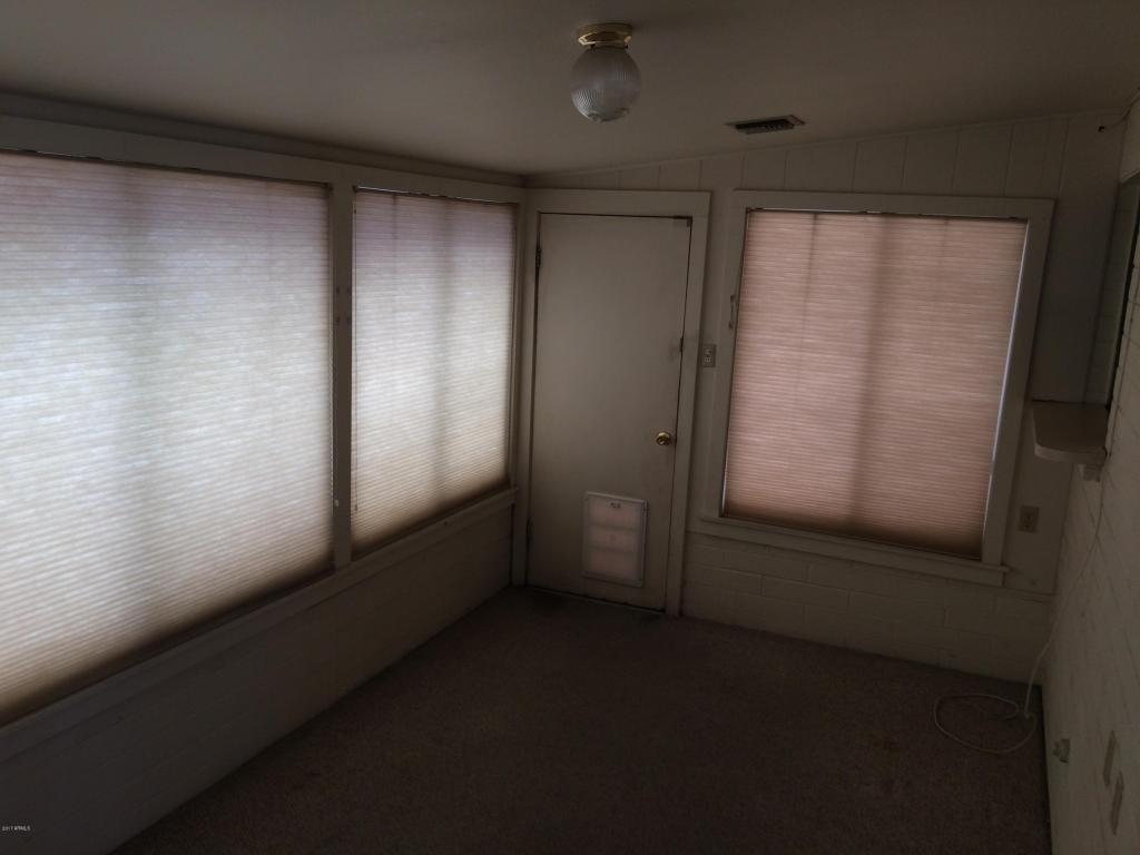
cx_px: 570
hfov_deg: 61.7
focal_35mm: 29
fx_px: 955
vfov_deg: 48.2
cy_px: 428
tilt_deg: -12.1
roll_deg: -1.7
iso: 40
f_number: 2.2
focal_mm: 4.15
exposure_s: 1/60
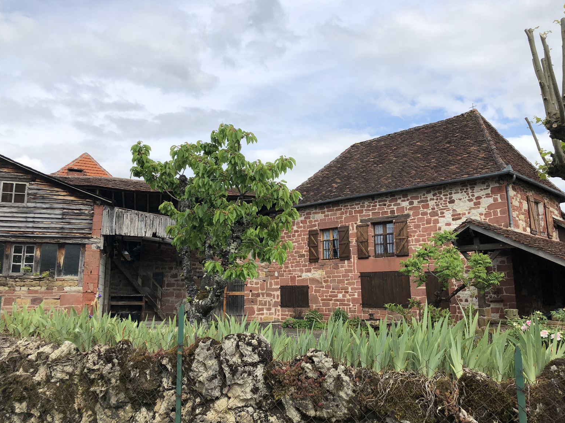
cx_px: 285
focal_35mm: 29
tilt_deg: +11.0
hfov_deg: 61.7
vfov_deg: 48.2
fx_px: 473
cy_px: 219
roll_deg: +1.6
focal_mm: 4
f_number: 1.8
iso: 20
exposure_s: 1/1779
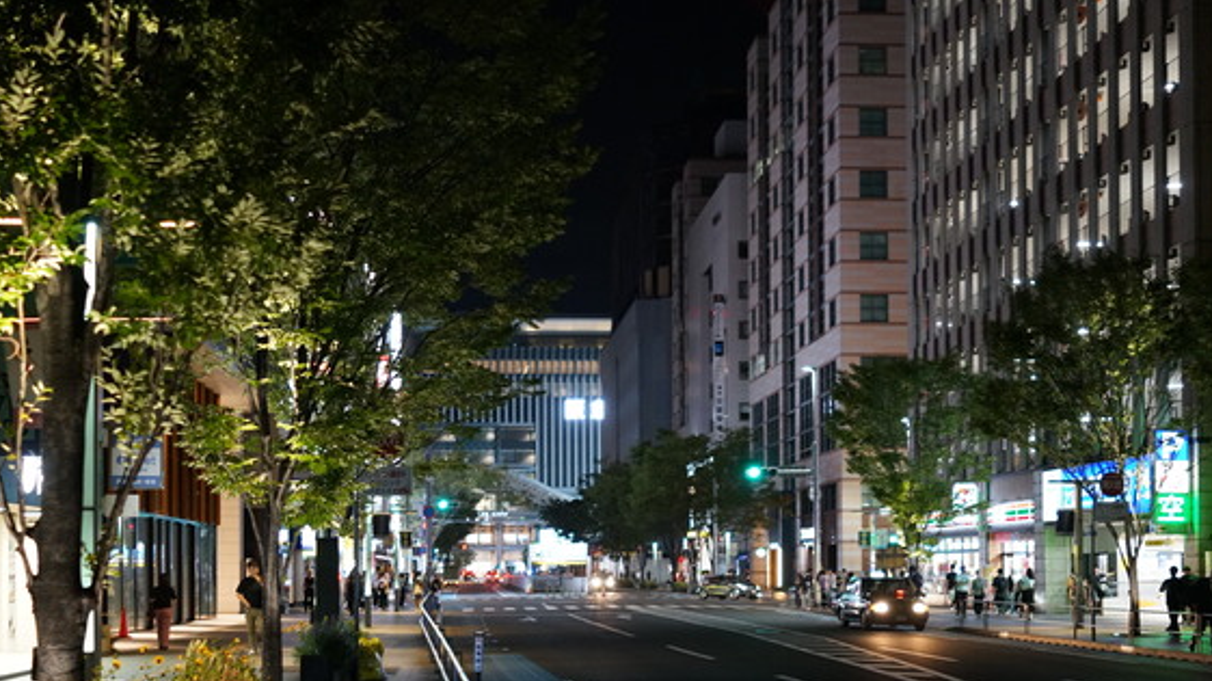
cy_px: 543
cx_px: 562
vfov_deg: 23.1
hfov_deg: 40.6
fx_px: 1638
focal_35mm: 51
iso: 1600
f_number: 2
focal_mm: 35
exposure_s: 1/80
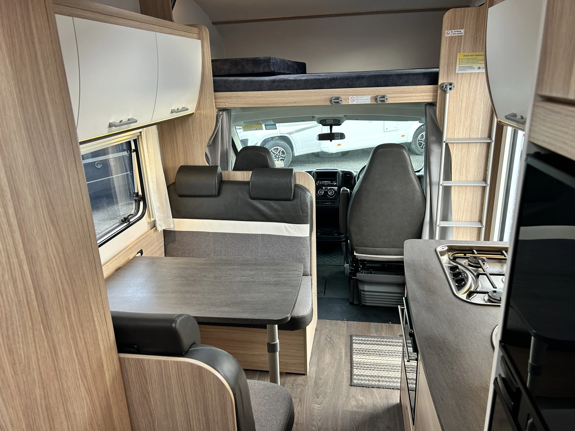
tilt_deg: -20.0
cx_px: 288
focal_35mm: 26
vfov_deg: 53.1
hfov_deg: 67.3
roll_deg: +2.6
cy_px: 216
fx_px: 432
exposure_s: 1/87
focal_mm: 5.7
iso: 125
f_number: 1.5
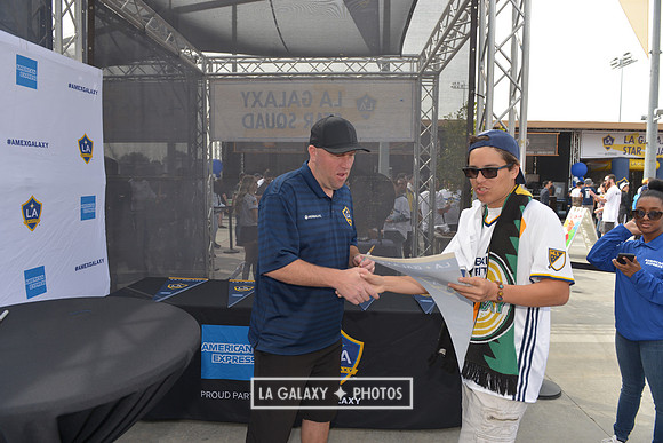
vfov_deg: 53.2
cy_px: 222
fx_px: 442
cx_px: 332
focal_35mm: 24
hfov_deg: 73.7
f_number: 5
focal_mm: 24
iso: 200
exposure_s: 1/500
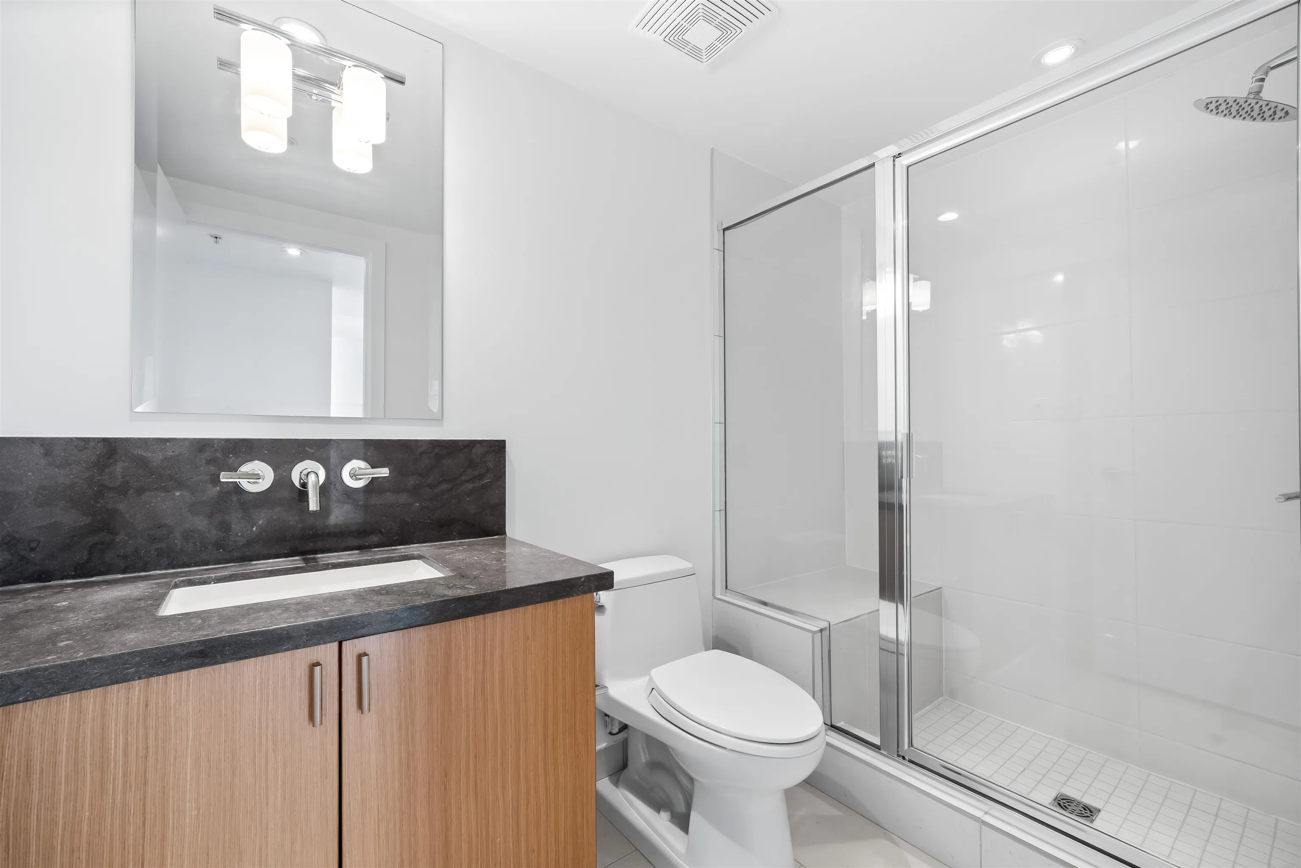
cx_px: 650
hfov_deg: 106.3
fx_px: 488
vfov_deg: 83.3
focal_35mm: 14
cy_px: 434
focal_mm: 9
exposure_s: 1/1.67
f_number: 9
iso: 250
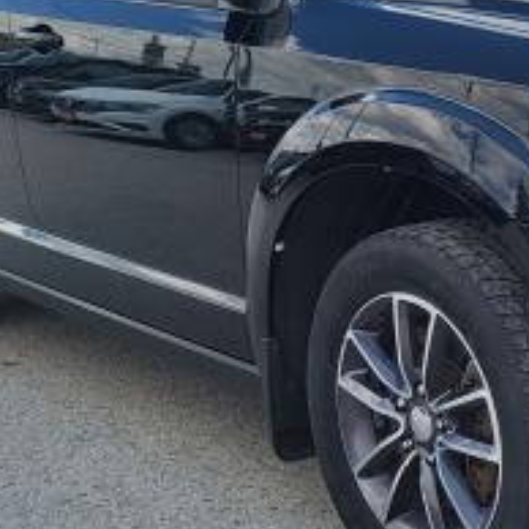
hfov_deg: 22.0
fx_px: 1314
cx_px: 524
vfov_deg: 22.7
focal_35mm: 76
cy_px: 183
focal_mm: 5.4
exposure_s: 1/1681
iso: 40
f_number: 1.8
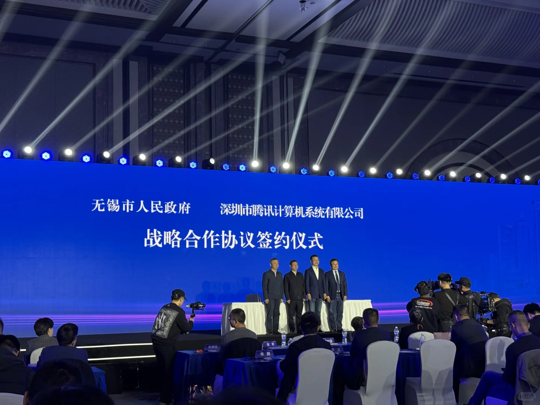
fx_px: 749
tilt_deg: +7.3
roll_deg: +1.3
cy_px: 202
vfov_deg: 30.3
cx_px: 270
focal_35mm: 48
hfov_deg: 39.7
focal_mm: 6.76
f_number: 1.78
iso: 200
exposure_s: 1/60
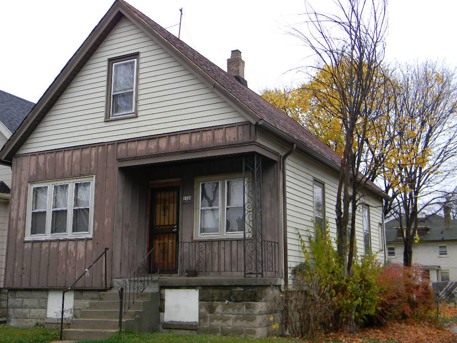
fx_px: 541
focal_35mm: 41
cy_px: 172
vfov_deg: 35.1
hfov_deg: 45.8
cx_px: 228
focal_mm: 7.3
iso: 80
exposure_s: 1/86
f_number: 3.8
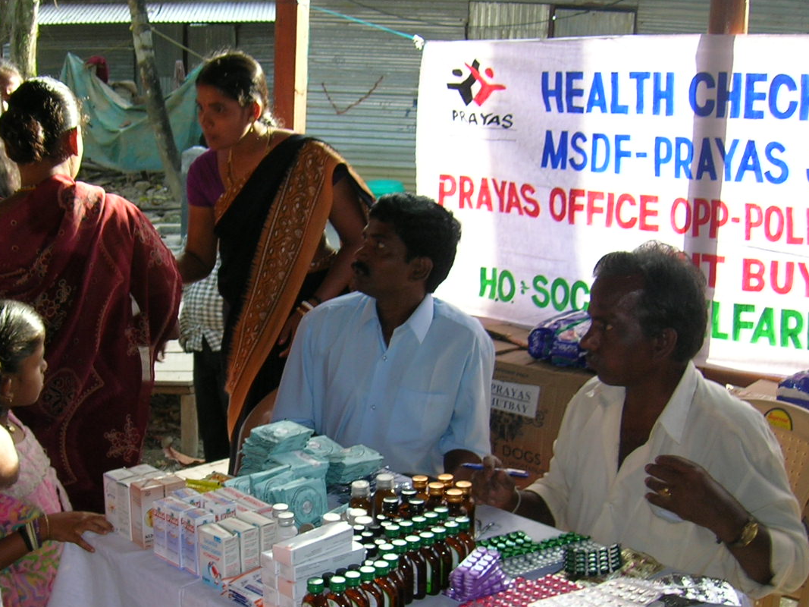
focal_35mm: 51
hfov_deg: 37.2
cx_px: 285
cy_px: 368
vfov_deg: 28.5
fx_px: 1192
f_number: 2.9
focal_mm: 5.7
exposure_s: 1/52.2
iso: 50
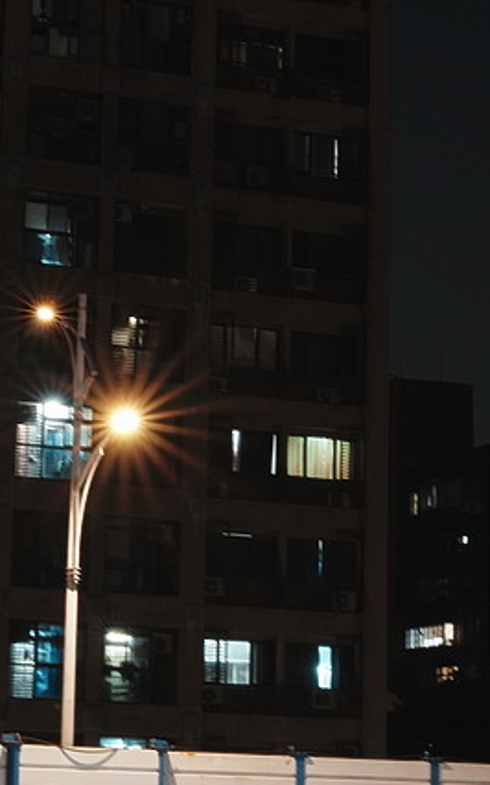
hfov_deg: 11.7
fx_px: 2395
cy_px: 428
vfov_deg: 18.6
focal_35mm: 112
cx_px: 138
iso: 2500
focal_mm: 60
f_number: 22
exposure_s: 2
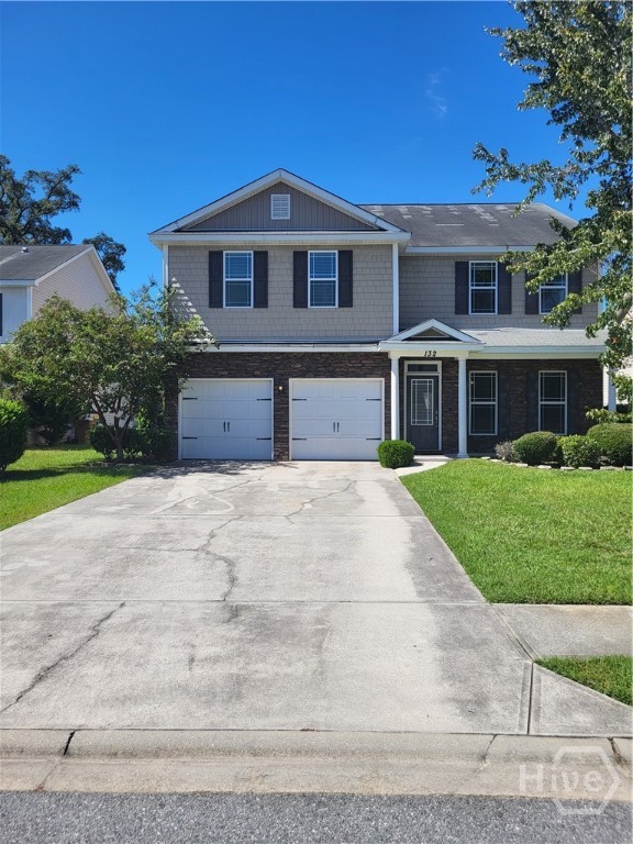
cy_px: 422
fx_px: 634
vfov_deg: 67.3
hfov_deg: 53.1
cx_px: 316
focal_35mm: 26
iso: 40
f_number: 1.8
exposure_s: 1/2234
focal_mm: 5.4
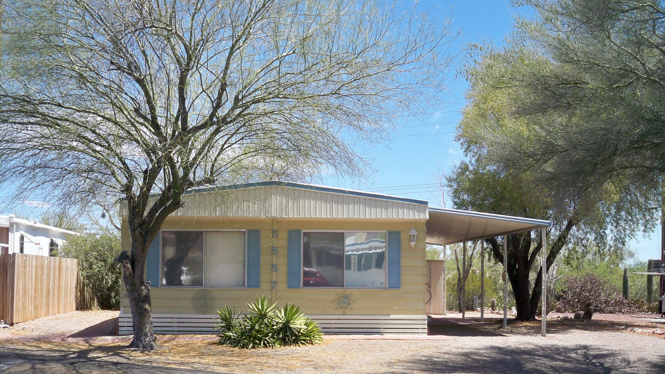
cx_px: 307
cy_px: 262
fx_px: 741
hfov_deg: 48.3
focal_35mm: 42
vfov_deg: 28.1
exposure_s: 1/400
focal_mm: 6.3
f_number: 4.7
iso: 100
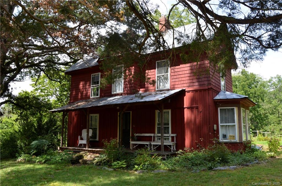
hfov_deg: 67.5
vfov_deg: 47.7
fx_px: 211
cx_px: 141
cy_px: 93
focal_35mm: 27
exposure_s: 1/200
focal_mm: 18
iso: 200
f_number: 7.1
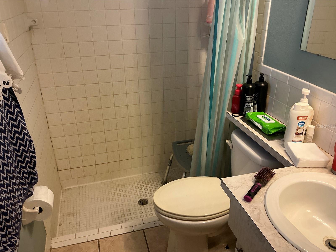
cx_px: 168
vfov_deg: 49.7
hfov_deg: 63.4
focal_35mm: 28
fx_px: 272
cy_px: 126
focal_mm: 3
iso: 125
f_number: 1.8
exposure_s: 1/60
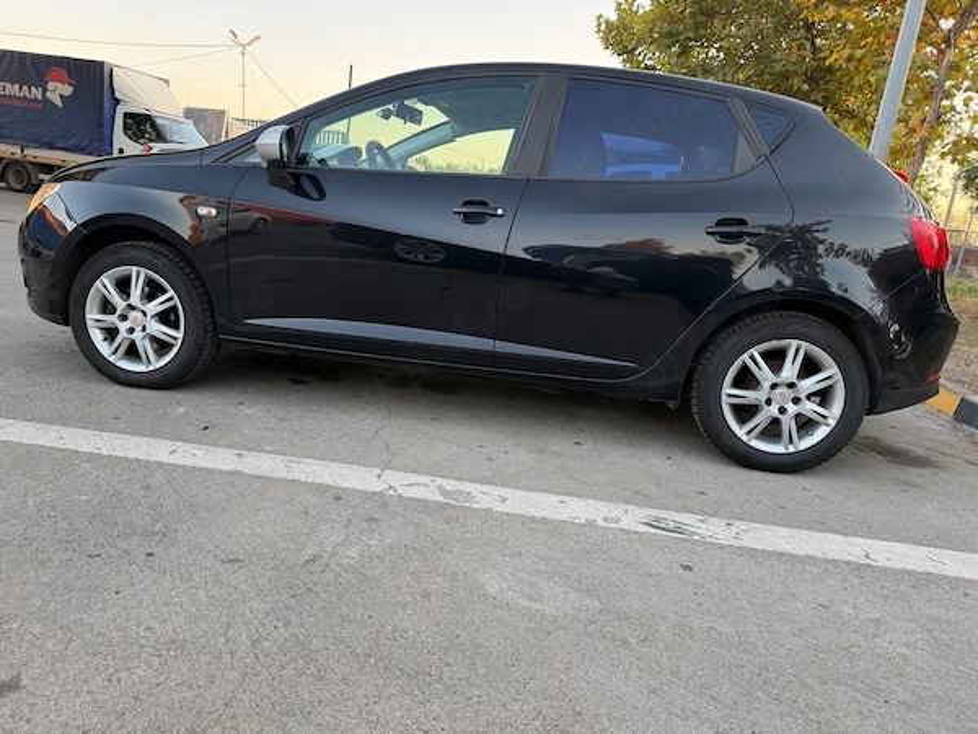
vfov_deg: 56.8
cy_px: 367
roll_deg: -6.0
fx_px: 678
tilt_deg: -12.0
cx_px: 489
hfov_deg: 71.6
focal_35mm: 24
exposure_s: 1/181
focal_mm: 6.76
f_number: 1.78
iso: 100
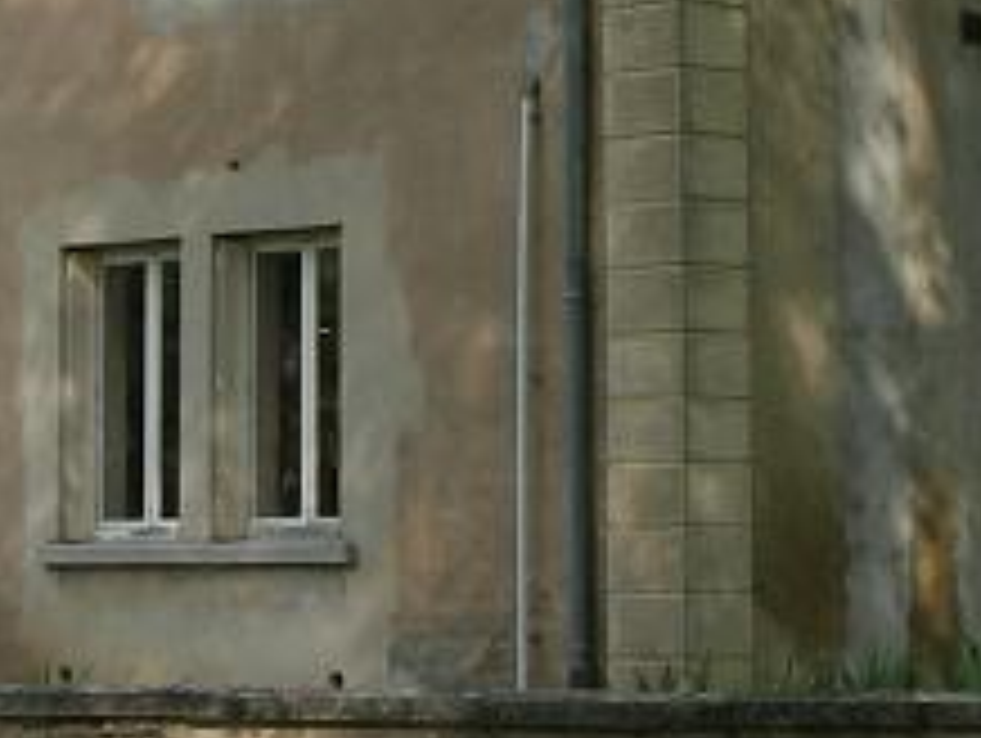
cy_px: -32
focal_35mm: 149
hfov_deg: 13.2
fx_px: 4227
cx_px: 436
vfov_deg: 9.9
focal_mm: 7.8
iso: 50
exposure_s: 1/245
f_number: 4.8
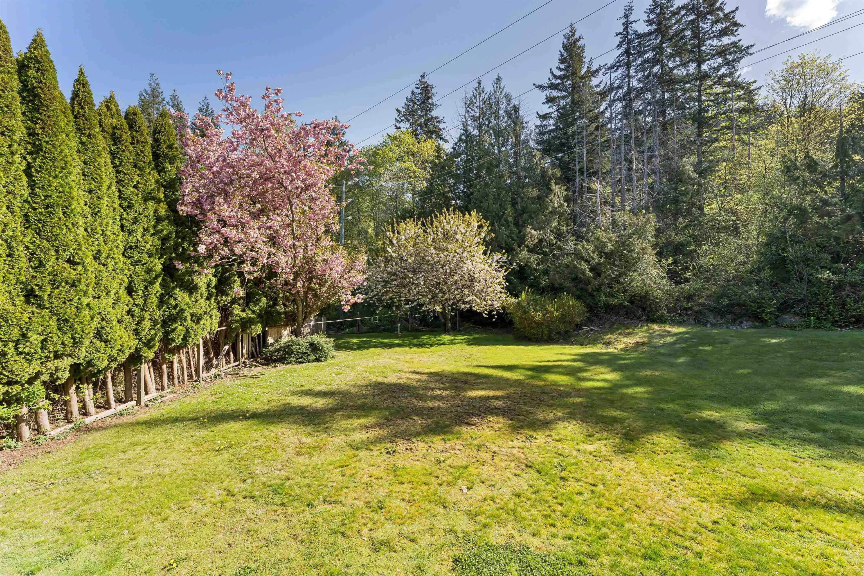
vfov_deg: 81.2
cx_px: 432
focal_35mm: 14
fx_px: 336
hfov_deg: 104.3
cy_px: 288
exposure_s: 1/320
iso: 400
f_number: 8
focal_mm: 14
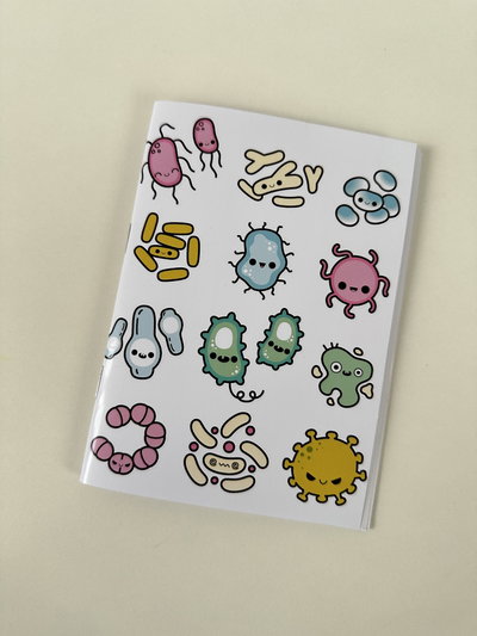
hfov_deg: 56.8
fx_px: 441
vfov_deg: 71.6
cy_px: 318
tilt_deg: -83.3
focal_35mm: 24
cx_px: 238
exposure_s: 1/107
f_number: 1.78
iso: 250
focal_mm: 6.86
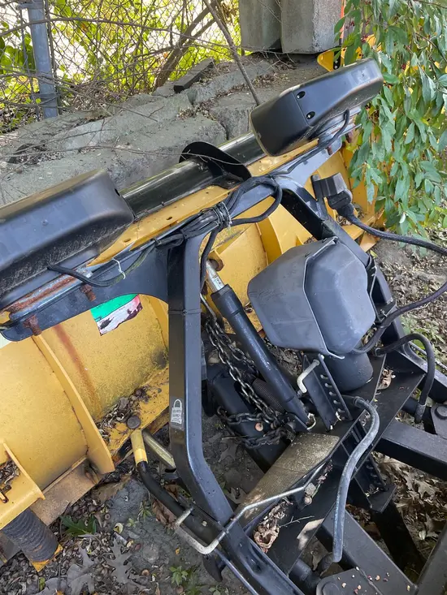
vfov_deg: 67.3
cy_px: 298
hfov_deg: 53.1
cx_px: 224
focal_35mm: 26
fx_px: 448
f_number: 1.6
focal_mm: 4.2
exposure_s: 1/121
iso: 100
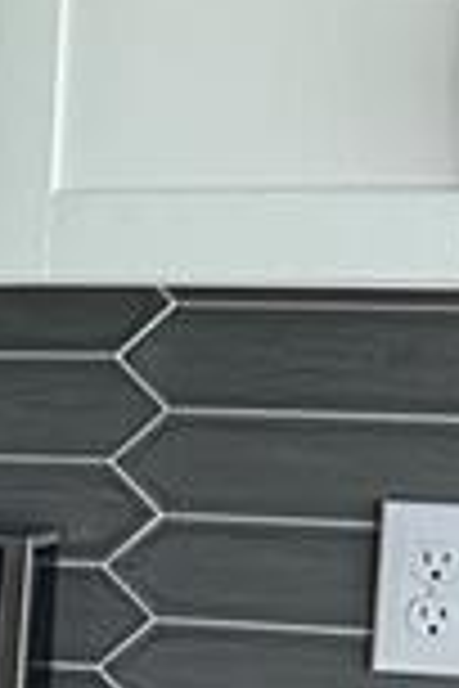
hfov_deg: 6.1
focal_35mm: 196
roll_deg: +0.7
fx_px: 3748
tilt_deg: -9.9
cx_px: -1238
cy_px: 800
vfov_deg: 10.3
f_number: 1.78
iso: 125
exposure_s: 1/121
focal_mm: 6.86
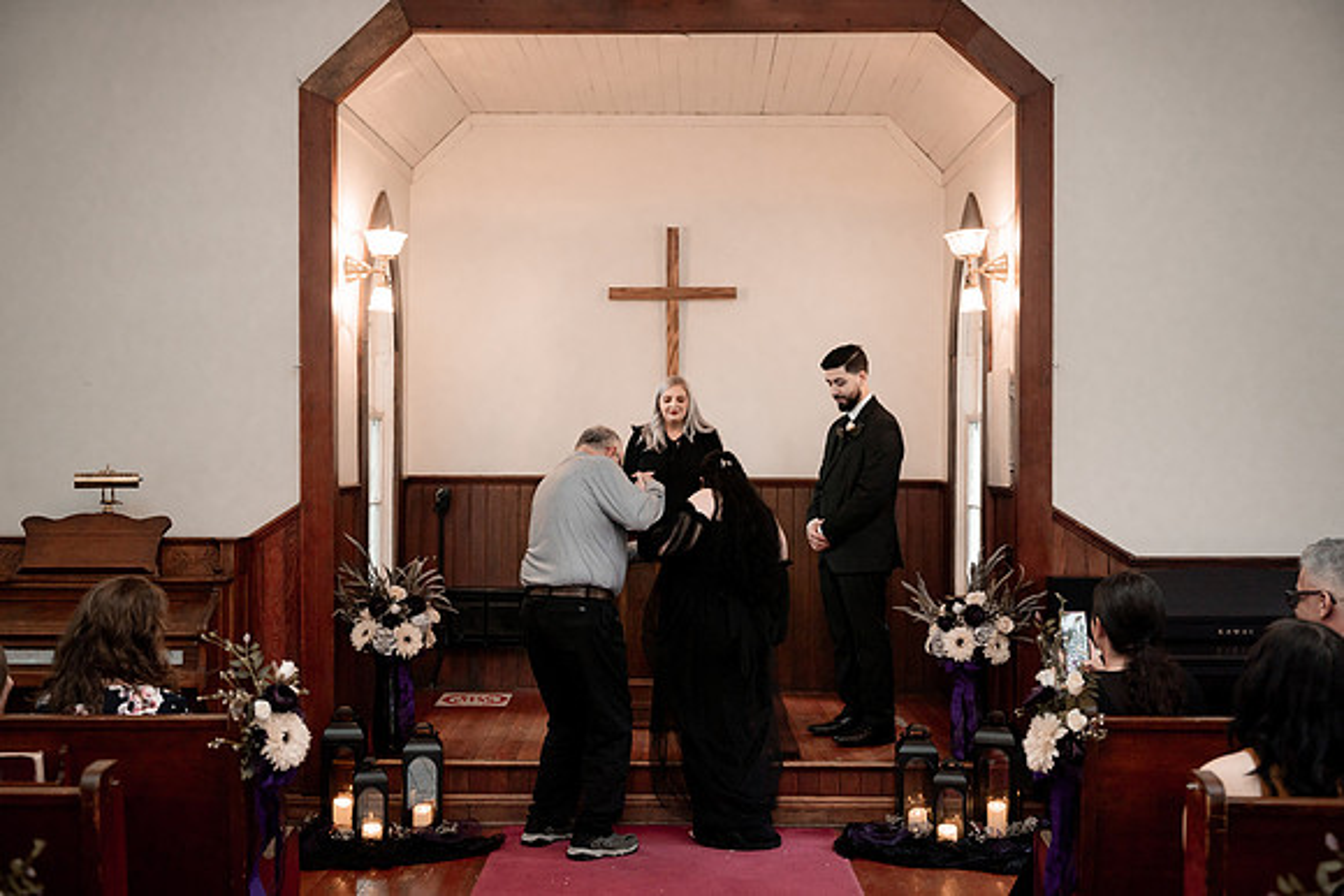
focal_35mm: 41
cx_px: 660
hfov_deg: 47.2
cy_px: 448
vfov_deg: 32.5
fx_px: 1538
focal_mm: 40
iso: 500
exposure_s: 1/250
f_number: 2.8
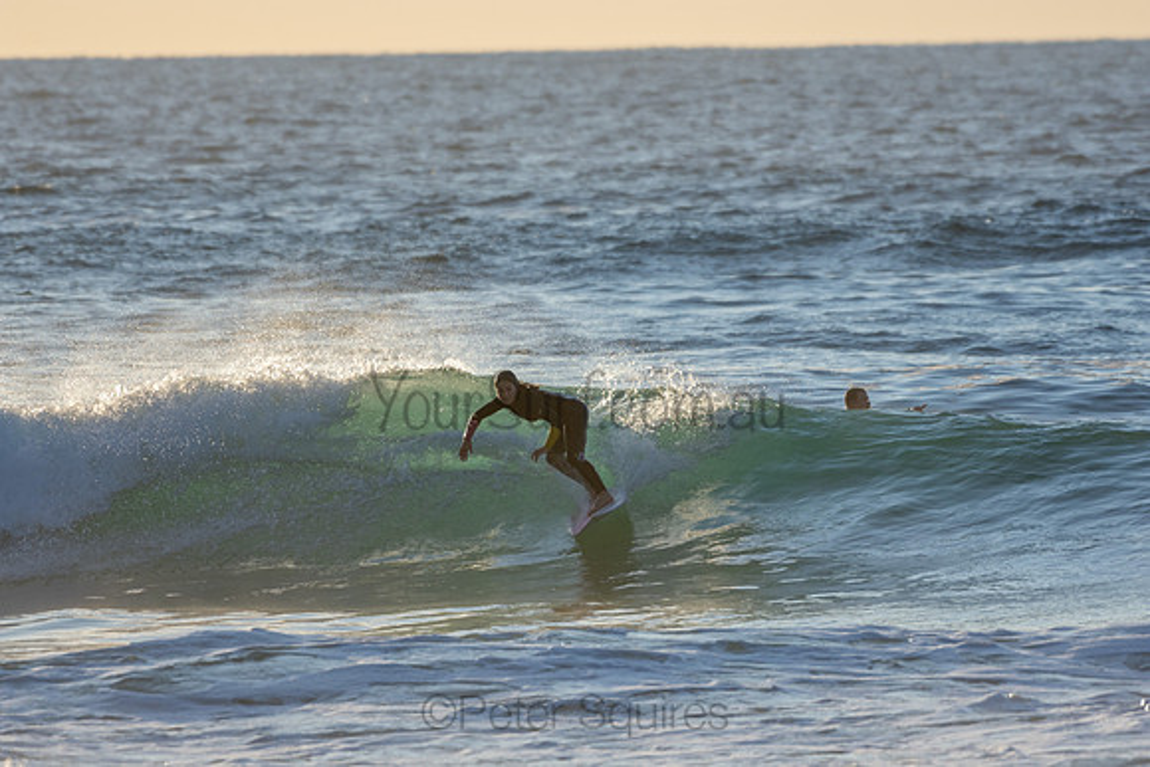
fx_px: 18691
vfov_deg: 2.4
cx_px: 575
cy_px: 384
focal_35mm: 585
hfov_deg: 3.5
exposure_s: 1/1250
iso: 220
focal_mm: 390
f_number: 5.6
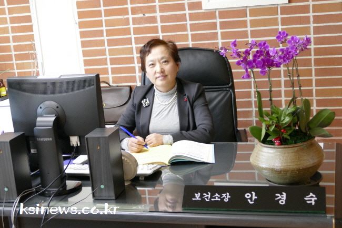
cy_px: 114
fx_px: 570
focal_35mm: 60
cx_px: 171
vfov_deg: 22.6
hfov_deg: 33.4
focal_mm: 21.81
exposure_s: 1/80
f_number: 3.5
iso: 1600
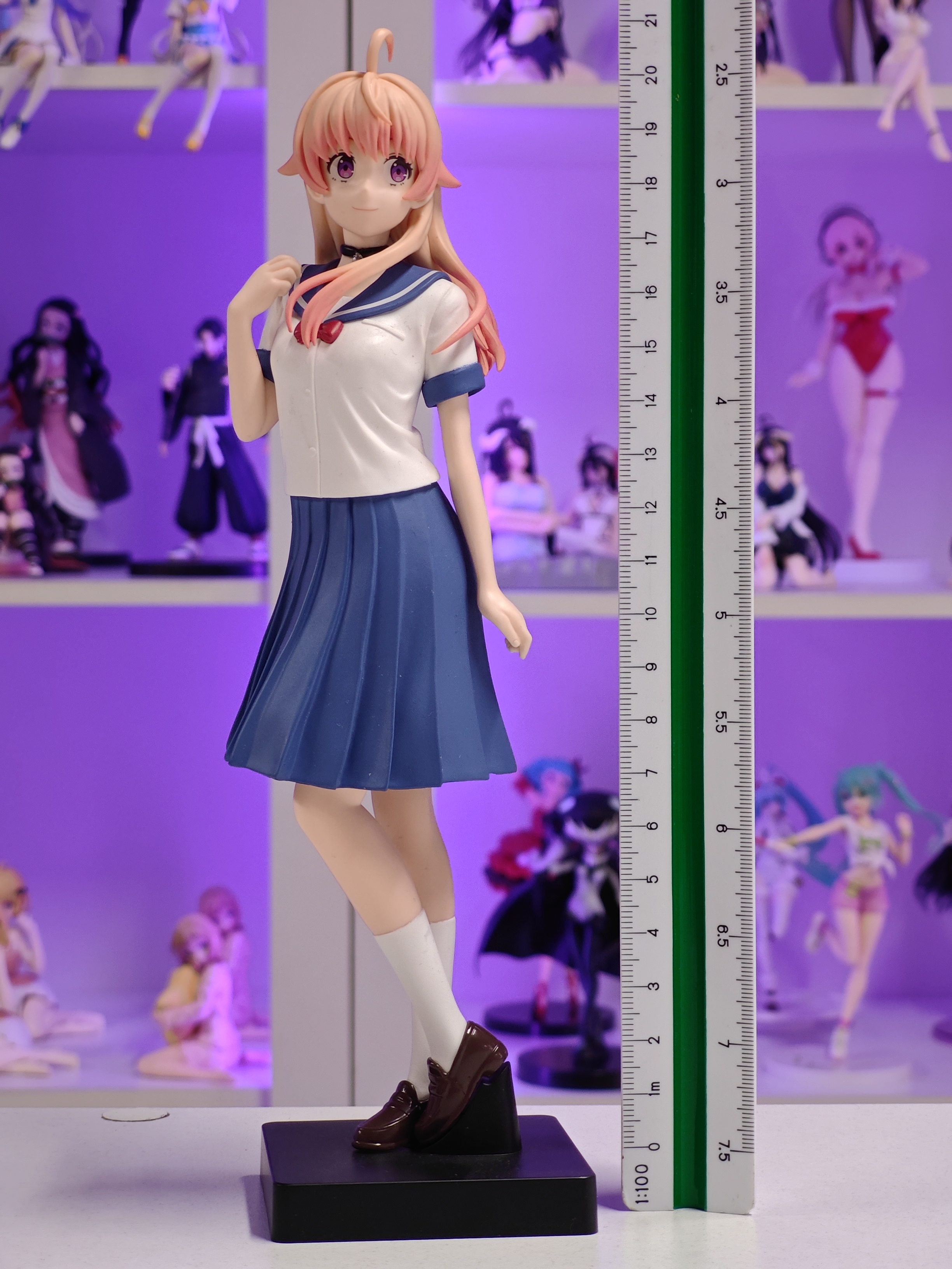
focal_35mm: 80
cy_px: 634
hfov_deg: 18.4
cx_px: 476
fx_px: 2934
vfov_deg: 24.4
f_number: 2.4
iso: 400
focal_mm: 7.48
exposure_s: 1/20.4
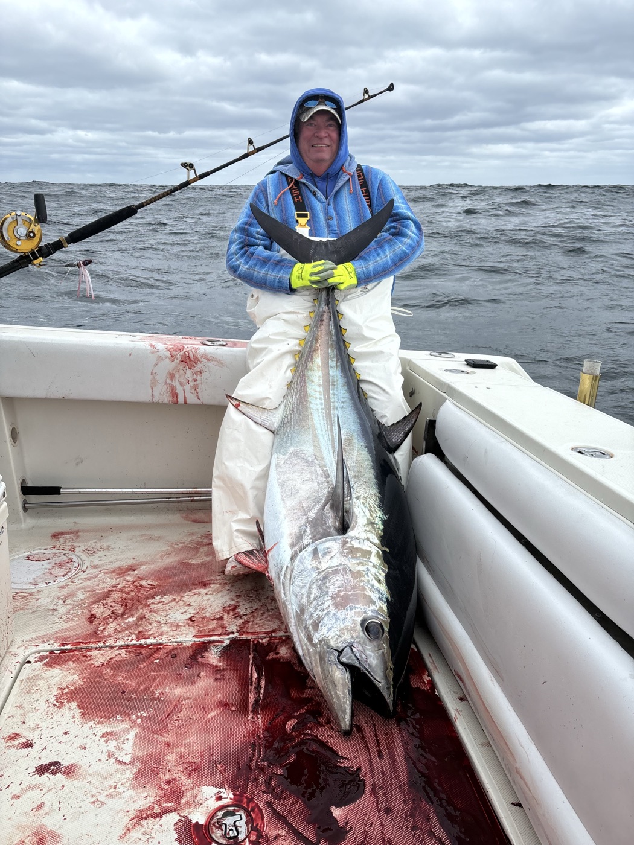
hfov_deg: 53.1
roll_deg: -0.5
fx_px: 635
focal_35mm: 26
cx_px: 317
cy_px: 422
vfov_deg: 67.3
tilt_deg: -19.8
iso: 50
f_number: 1.6
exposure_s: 1/1381
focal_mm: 5.96
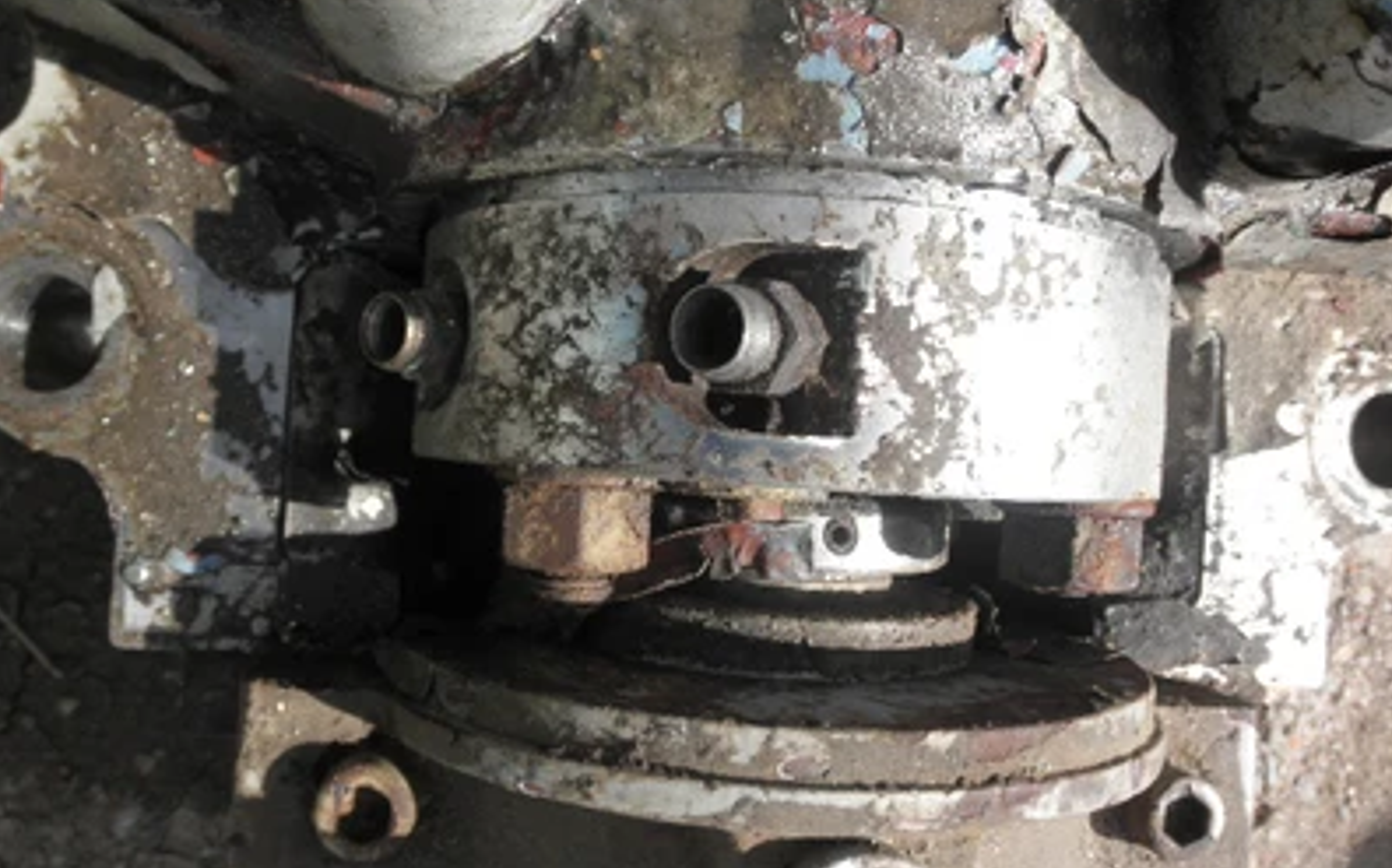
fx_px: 1137
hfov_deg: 62.9
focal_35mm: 30
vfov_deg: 41.8
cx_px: 700
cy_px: 418
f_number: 8.5
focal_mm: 5
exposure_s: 1/80
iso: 64
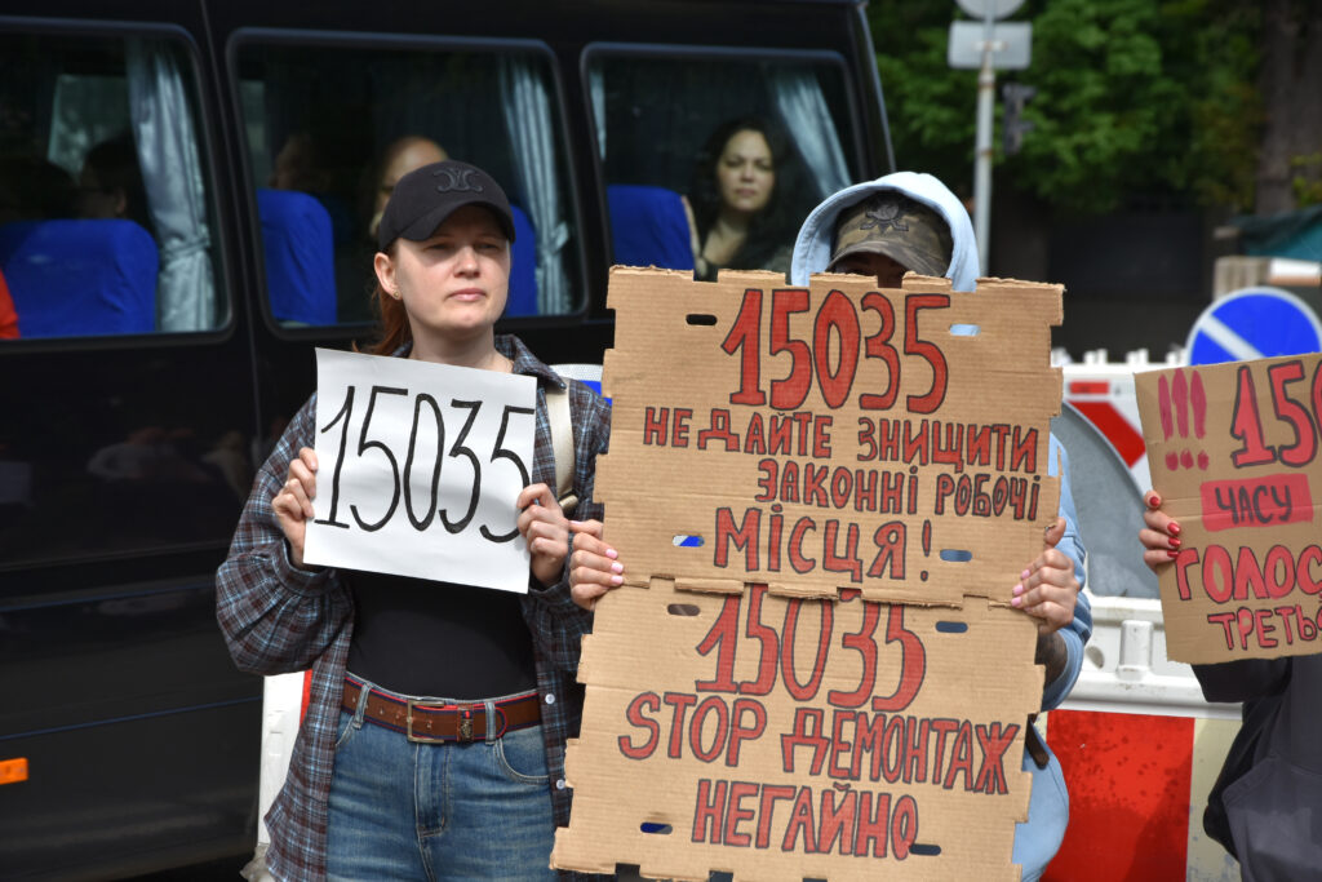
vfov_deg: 9.3
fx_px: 5399
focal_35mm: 147
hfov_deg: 14.0
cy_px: 441
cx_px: 661
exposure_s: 1/500
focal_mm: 98
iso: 160
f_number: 8
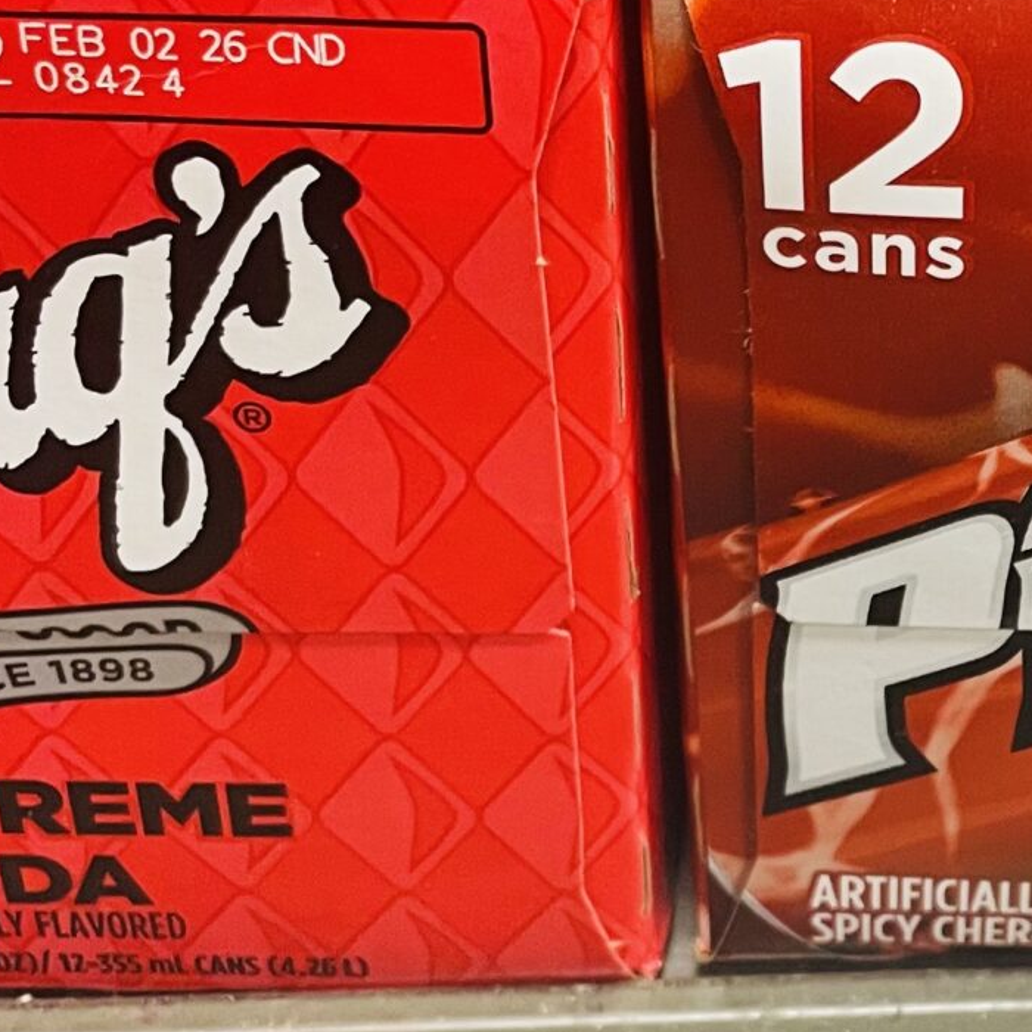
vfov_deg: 20.6
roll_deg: -4.4
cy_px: 544
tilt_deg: -38.5
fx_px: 2833
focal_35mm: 84
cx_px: 1138
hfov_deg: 19.7
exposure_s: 1/60
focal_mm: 4.2
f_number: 1.6
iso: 250
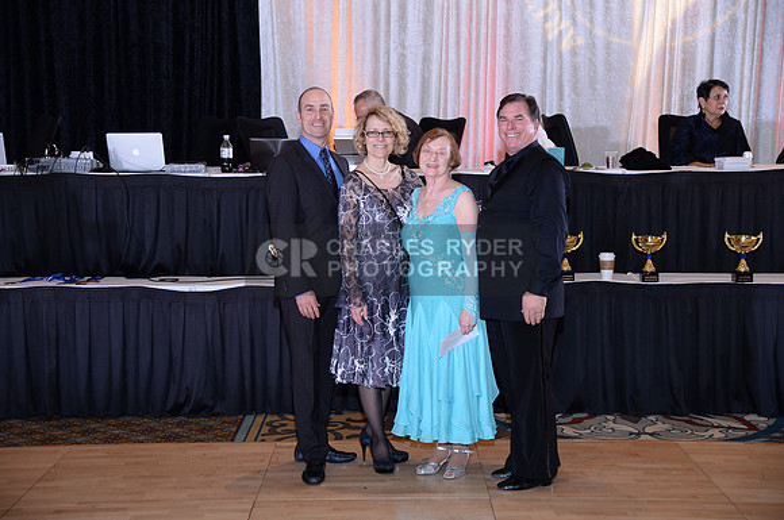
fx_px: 1261
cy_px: 260
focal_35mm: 58
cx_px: 392
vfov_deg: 23.3
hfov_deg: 34.5
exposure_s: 1/250
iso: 1250
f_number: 4
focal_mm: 58
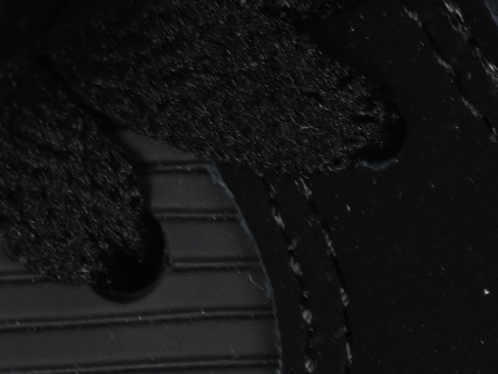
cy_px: 716
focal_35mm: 521
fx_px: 7498
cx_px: 965
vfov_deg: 2.8
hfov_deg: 3.8
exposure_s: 1/50
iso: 160
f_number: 6.3
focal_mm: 50
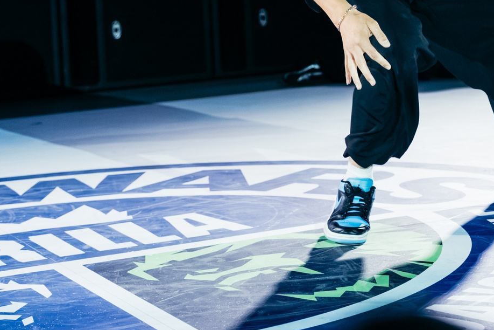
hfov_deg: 15.5
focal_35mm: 131
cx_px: 427
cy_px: -45
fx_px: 1797
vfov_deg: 10.3
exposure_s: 1/1000
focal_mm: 47
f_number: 2.8
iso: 3200
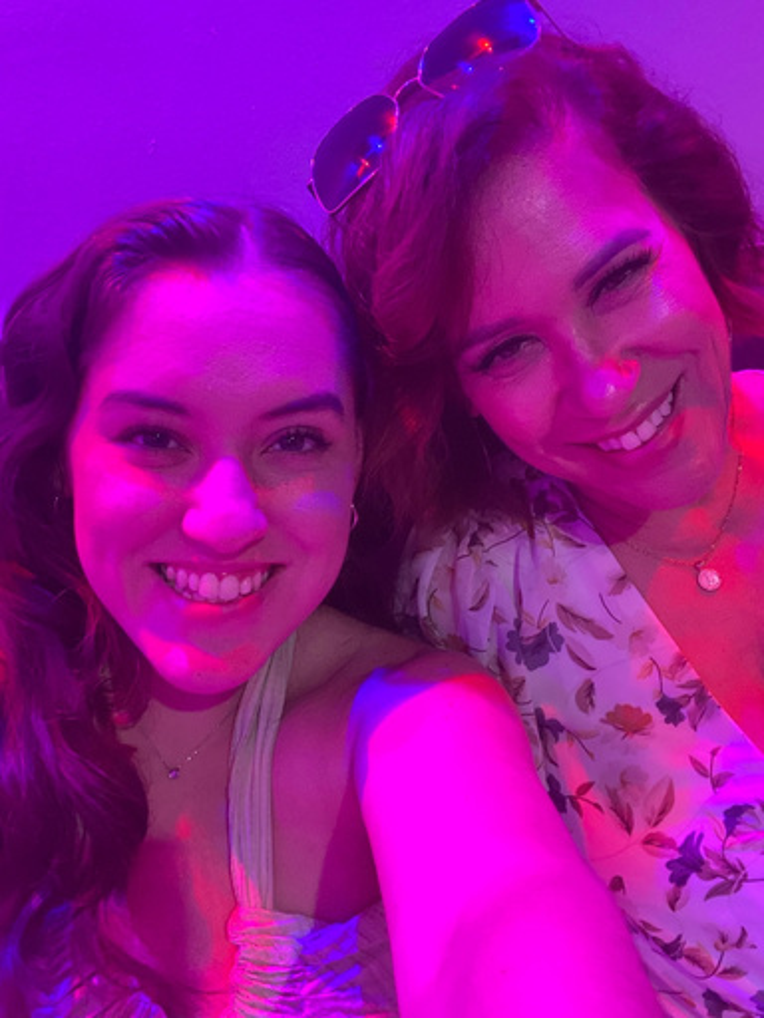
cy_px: 509
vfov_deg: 60.0
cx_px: 382
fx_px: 883
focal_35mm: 30
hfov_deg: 46.8
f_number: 2.2
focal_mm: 2.71
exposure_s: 1/30
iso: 640
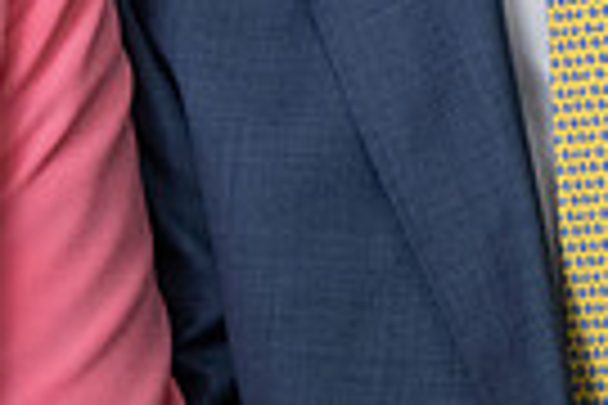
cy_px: -443
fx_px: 10555
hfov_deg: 3.3
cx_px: 185
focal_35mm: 625
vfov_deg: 2.2
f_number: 4
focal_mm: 145
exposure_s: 1/400
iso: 2000
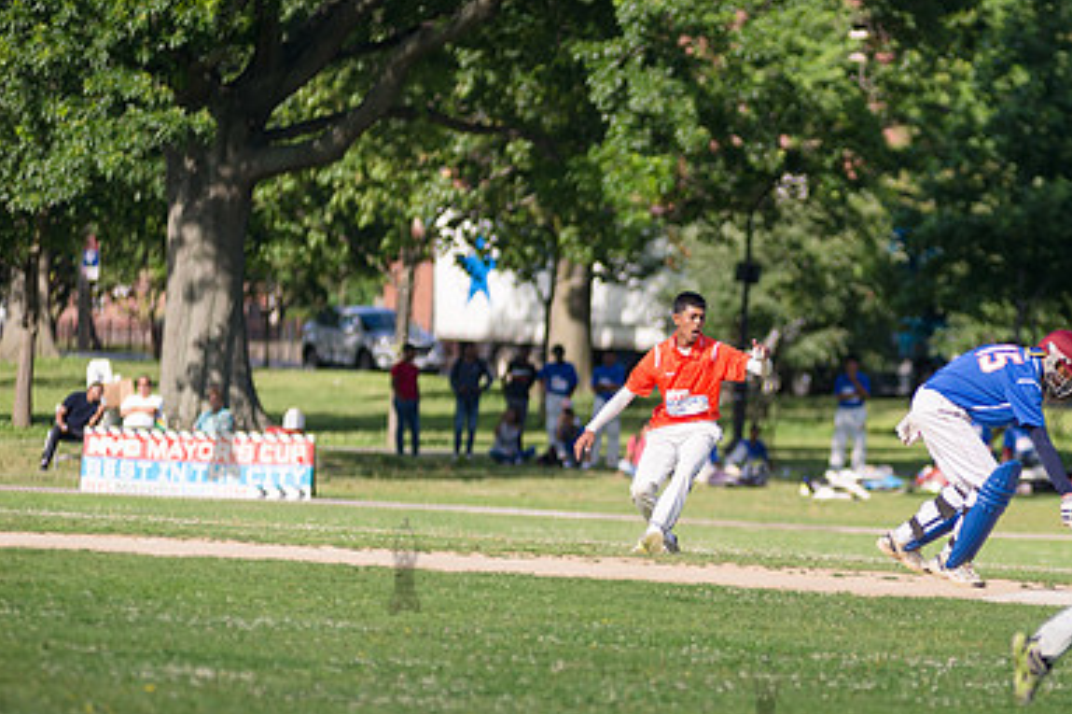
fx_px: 9018
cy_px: 430
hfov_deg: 6.8
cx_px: 764
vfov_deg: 4.5
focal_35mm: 303
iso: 200
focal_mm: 200
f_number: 2.8
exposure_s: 1/2500
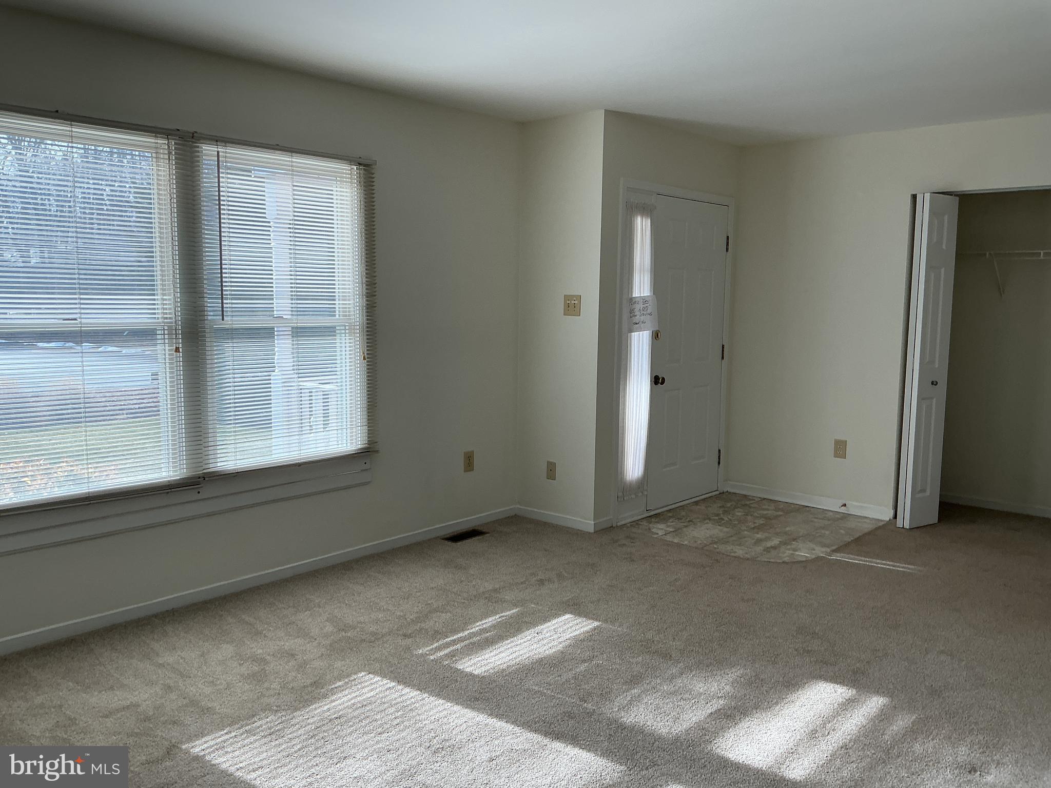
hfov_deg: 61.7
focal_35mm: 29
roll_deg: -0.2
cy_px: 394
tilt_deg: -7.2
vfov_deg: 48.2
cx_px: 526
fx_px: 880
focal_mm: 3
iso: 25
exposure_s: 1/142
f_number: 1.8
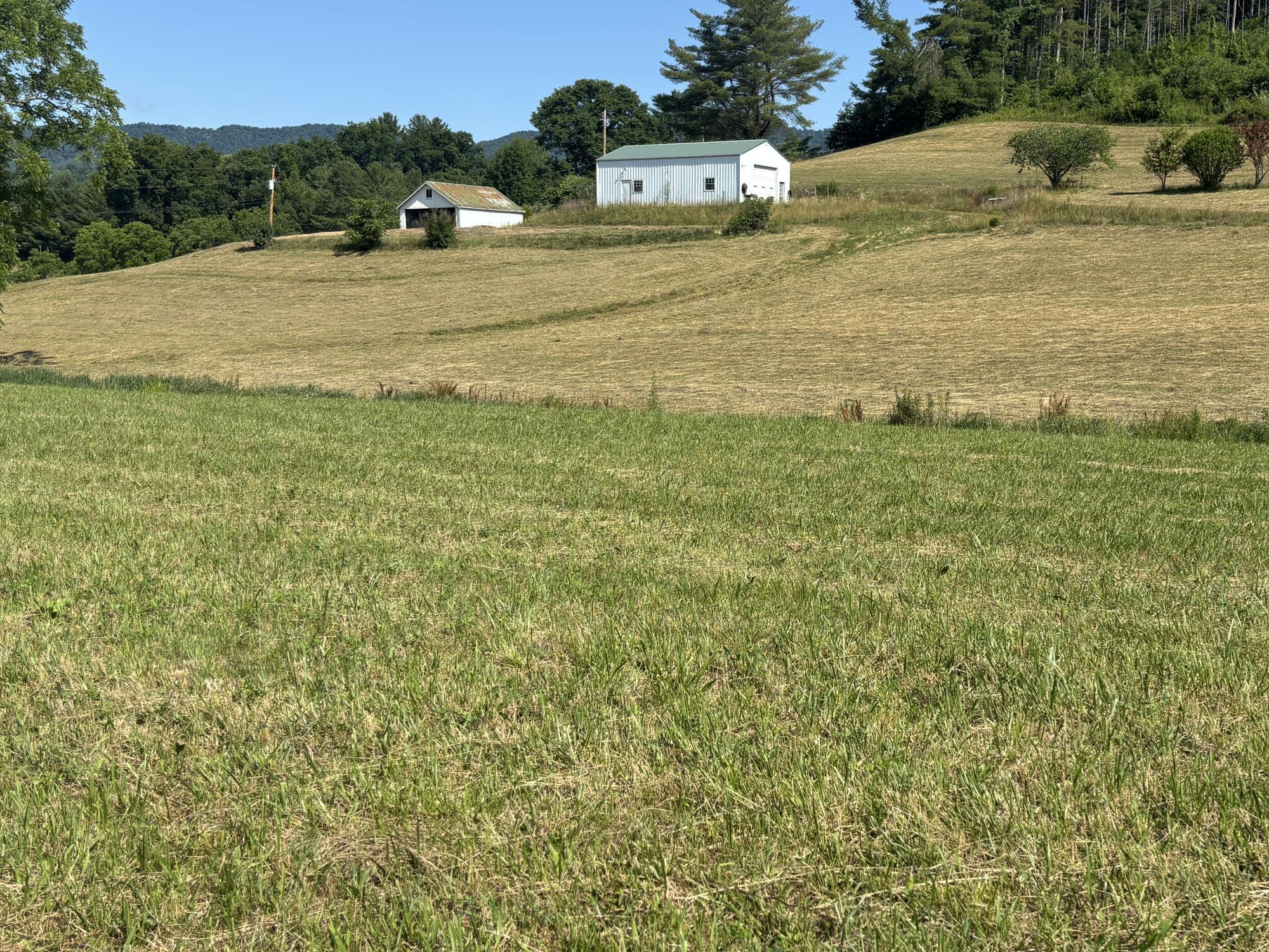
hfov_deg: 47.6
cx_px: 752
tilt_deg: -6.0
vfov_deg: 36.8
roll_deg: -0.5
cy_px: 449
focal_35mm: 39
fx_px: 1430
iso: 50
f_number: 1.6
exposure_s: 1/2857
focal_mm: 5.96
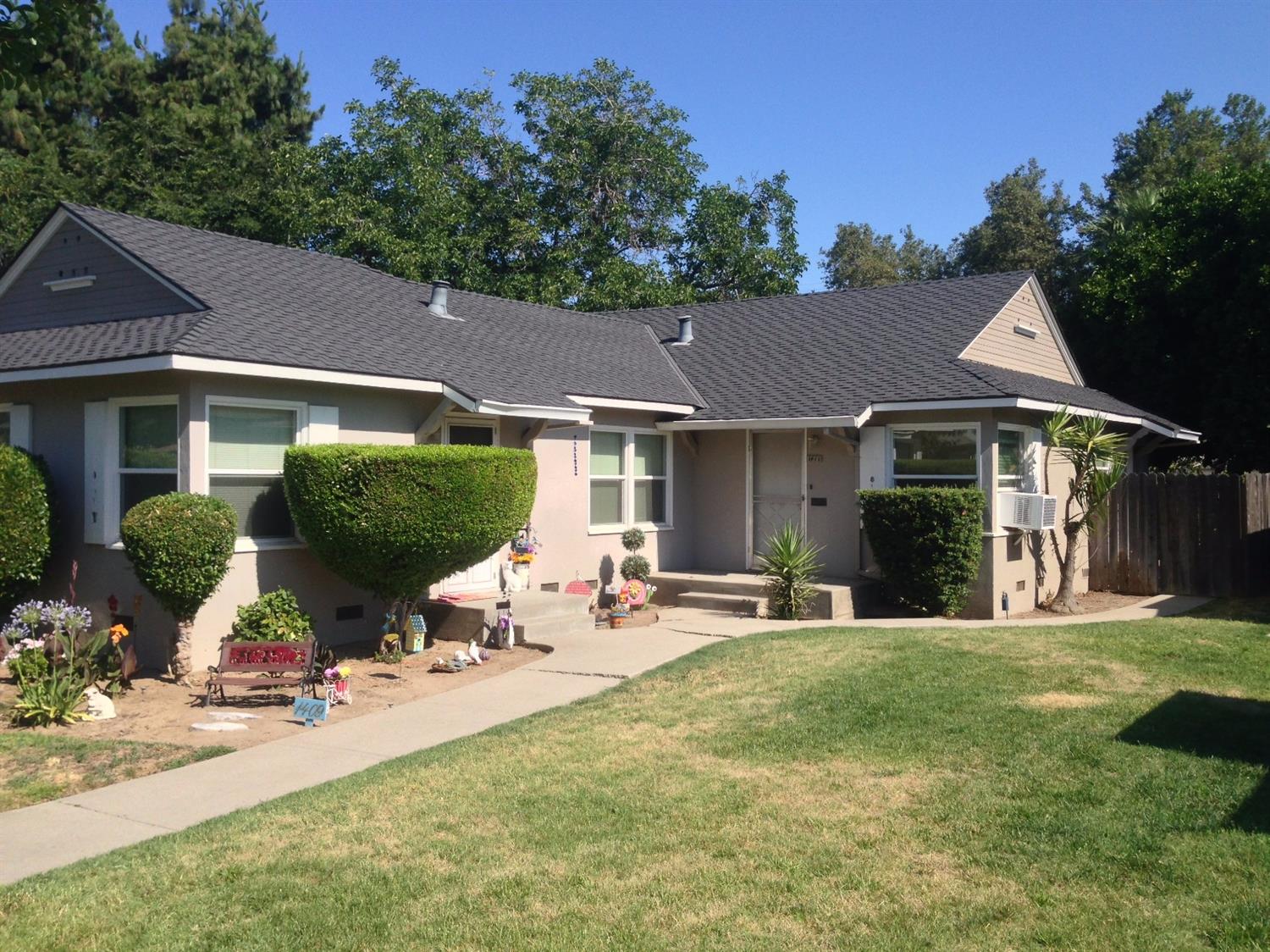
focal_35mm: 33
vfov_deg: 42.9
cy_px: 476
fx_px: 1210
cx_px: 635
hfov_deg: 55.4
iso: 50
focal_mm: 4.12
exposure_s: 1/1355
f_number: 2.4
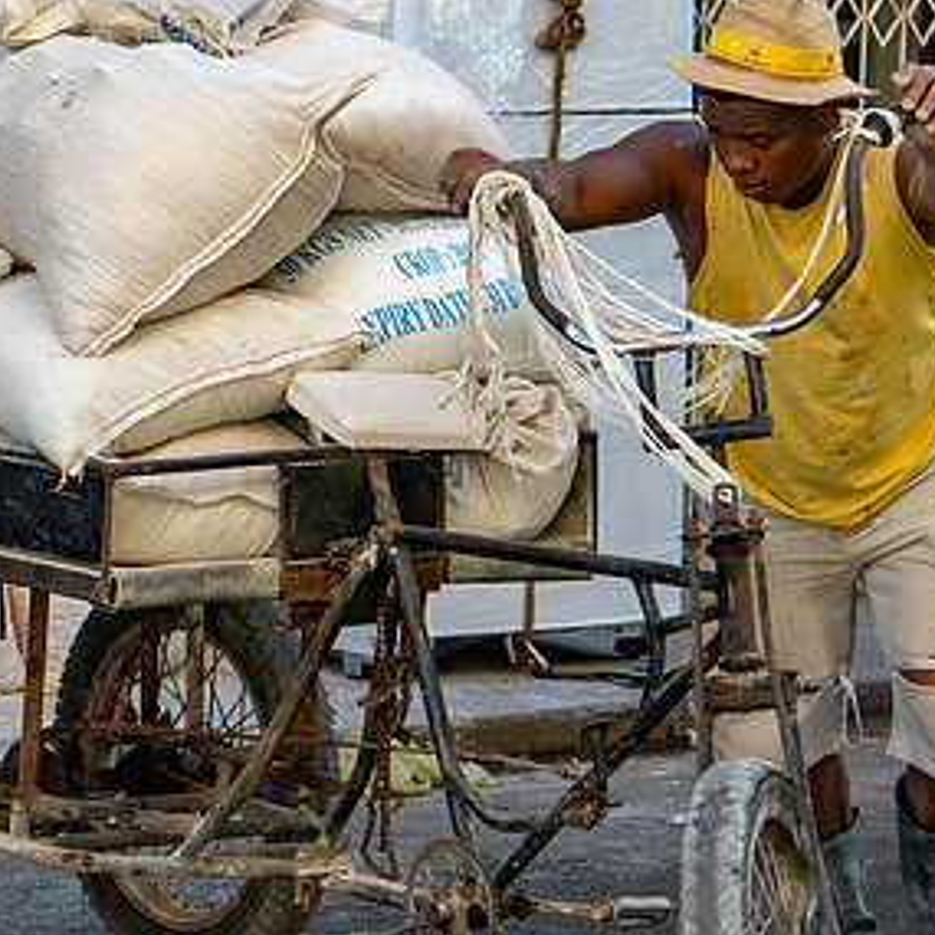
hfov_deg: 10.3
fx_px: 5164
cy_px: 275
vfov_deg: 10.3
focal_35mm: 169
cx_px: 175
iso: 100
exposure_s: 1/125
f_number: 5.6
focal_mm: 56
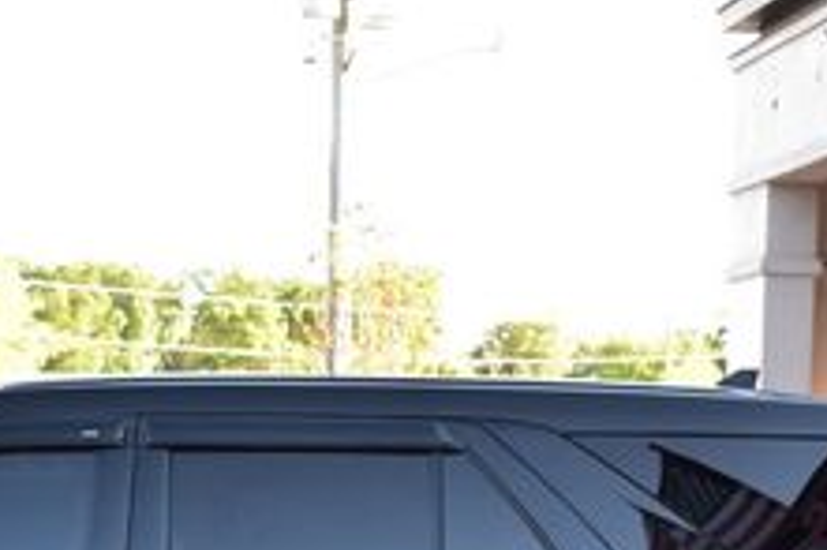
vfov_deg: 9.6
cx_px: 94
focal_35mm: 139
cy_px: 789
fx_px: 3191
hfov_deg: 14.6
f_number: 8
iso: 400
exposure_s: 1/60
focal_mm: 32
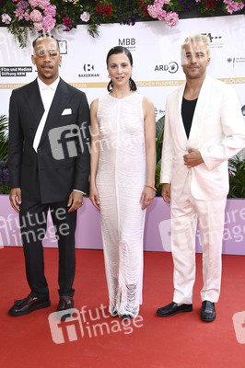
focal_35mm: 45
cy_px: 184
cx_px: 122
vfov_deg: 43.6
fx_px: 460
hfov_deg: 29.8
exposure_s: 1/250
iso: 500
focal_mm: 45
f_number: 6.3
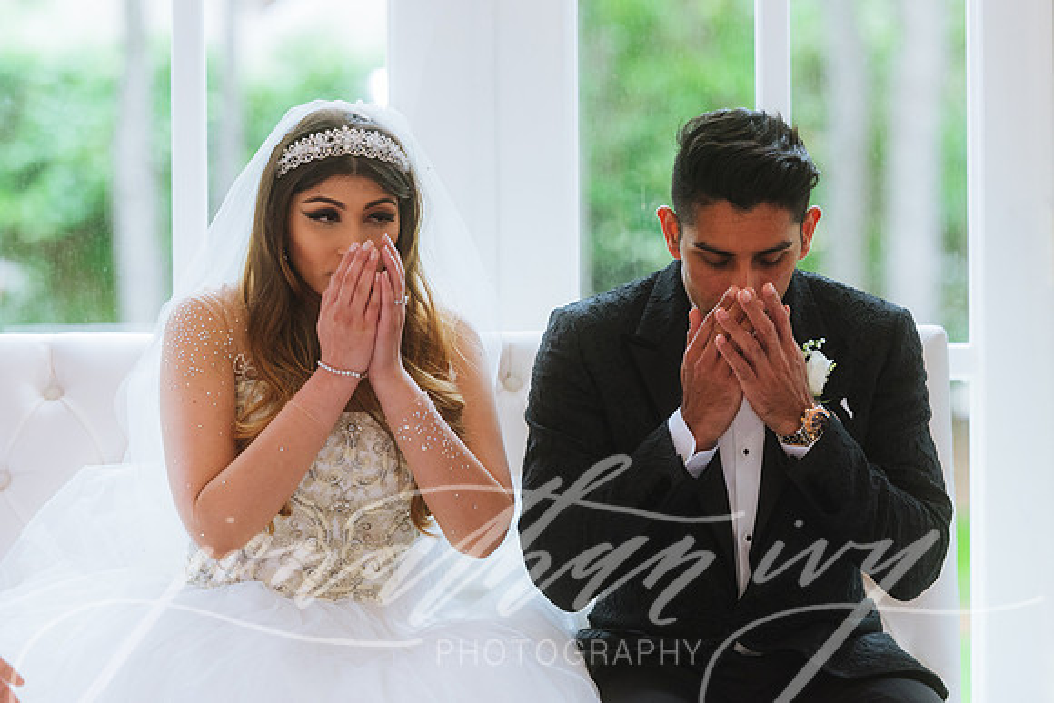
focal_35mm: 197
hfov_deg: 10.4
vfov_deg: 7.0
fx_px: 5772
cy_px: 332
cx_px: 630
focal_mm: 165
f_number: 2.8
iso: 1250
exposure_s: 1/200
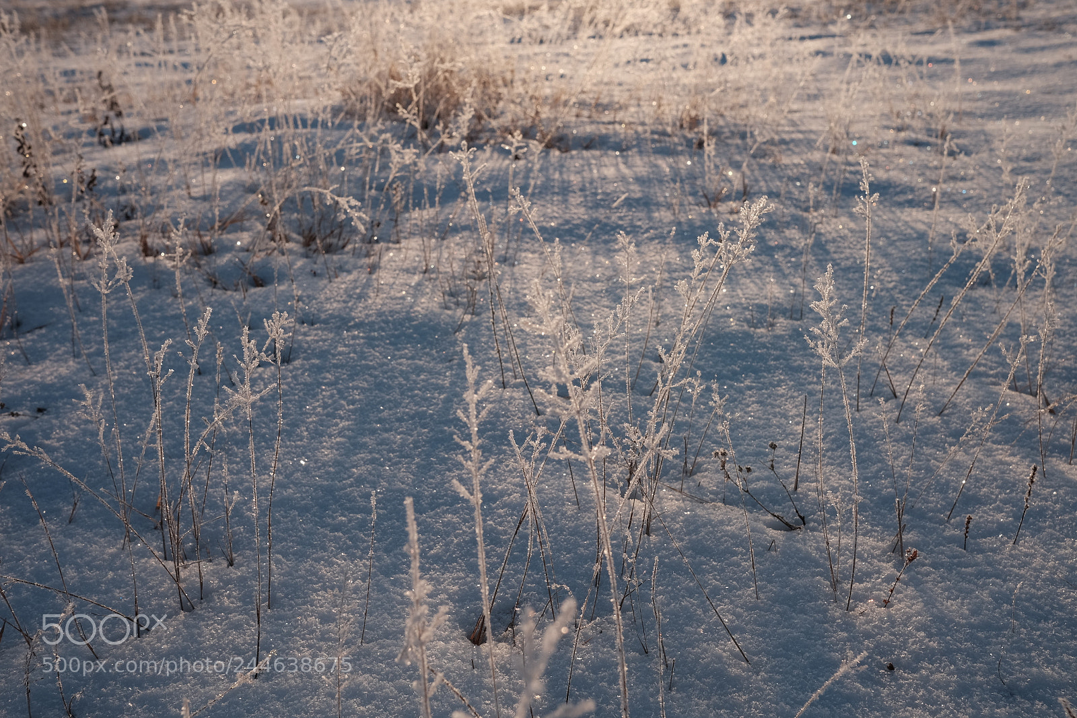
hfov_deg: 54.4
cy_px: 359
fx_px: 1047
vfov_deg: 37.8
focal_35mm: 35
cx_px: 538
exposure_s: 1/480
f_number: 8
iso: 200
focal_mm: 23
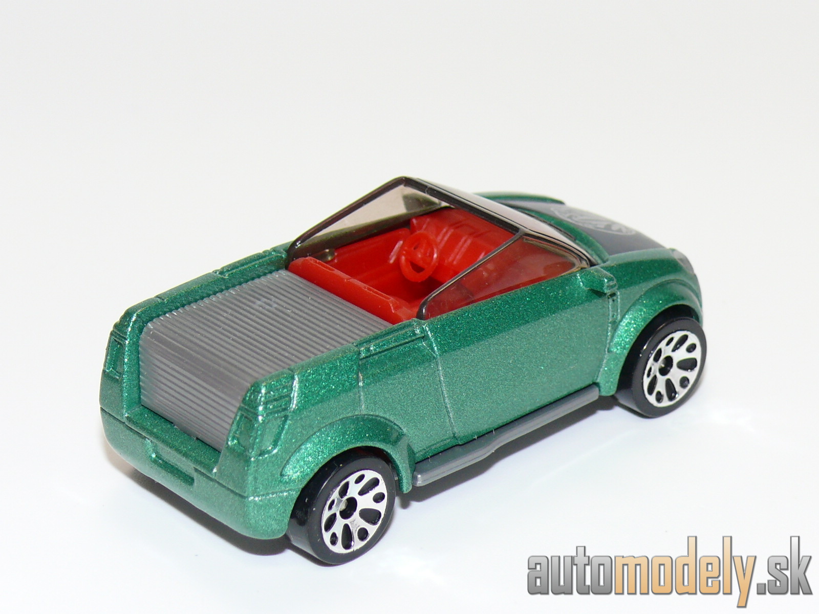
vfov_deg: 13.2
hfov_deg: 17.6
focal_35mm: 112
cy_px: 307
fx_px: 2650
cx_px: 410
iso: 100
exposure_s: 1/30
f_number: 4
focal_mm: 14.1
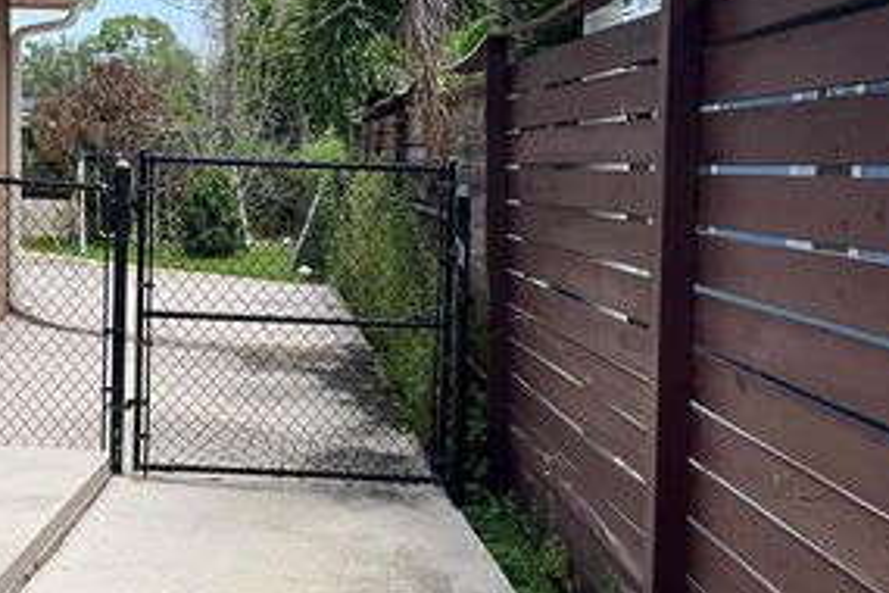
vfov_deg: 25.5
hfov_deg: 37.0
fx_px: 1309
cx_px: 268
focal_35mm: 53
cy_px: 261
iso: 25
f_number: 1.8
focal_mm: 3
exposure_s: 1/1121
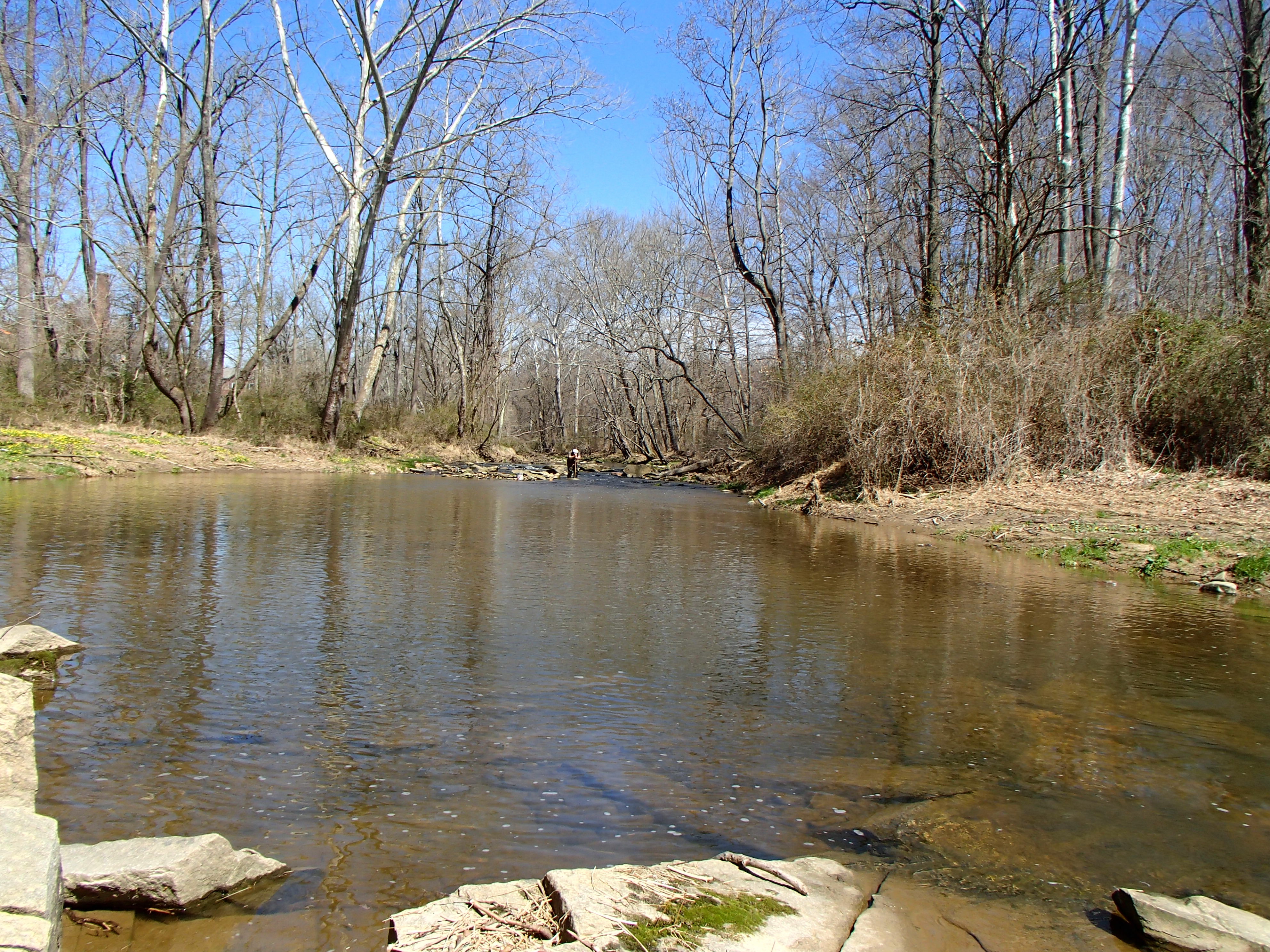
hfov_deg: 63.4
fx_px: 1027
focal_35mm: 28
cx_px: 635
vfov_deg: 49.7
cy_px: 476
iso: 100
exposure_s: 1/500
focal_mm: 5
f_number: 3.9
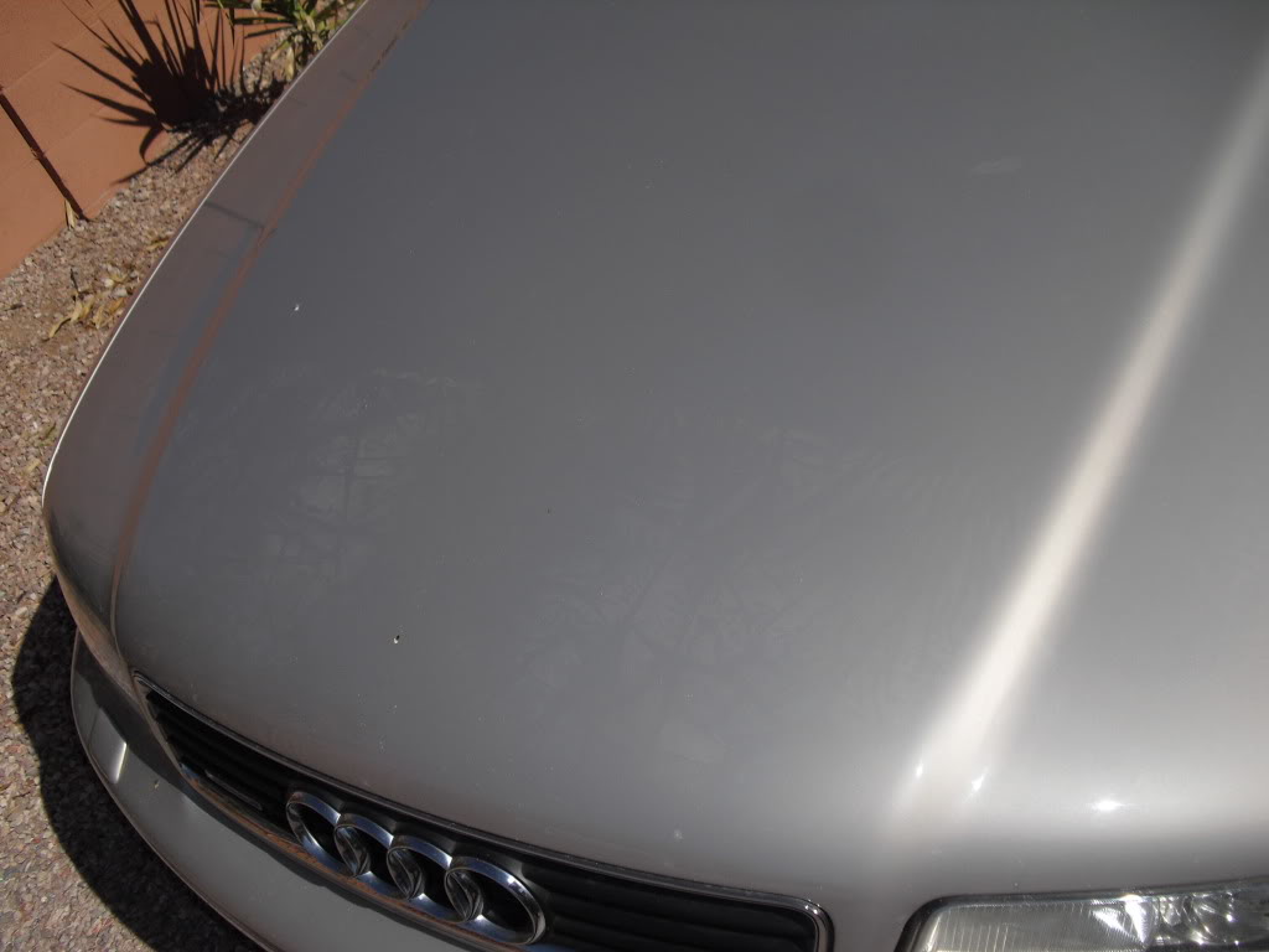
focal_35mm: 36
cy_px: 476
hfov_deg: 51.4
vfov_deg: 39.7
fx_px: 1320
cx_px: 634
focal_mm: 6.3
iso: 64
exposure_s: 1/400
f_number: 7.8
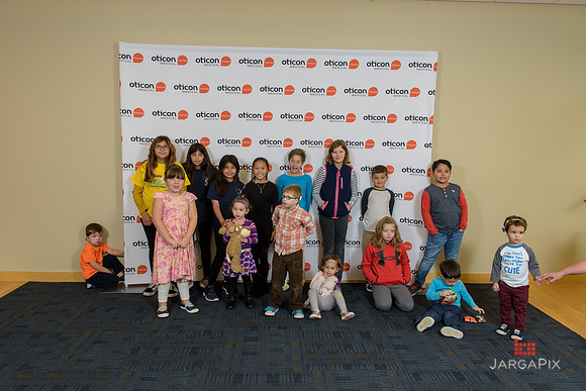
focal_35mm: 27
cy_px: 196
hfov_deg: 67.4
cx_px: 293
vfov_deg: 48.0
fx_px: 440
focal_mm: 27
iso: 500
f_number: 5.6
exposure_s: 1/125
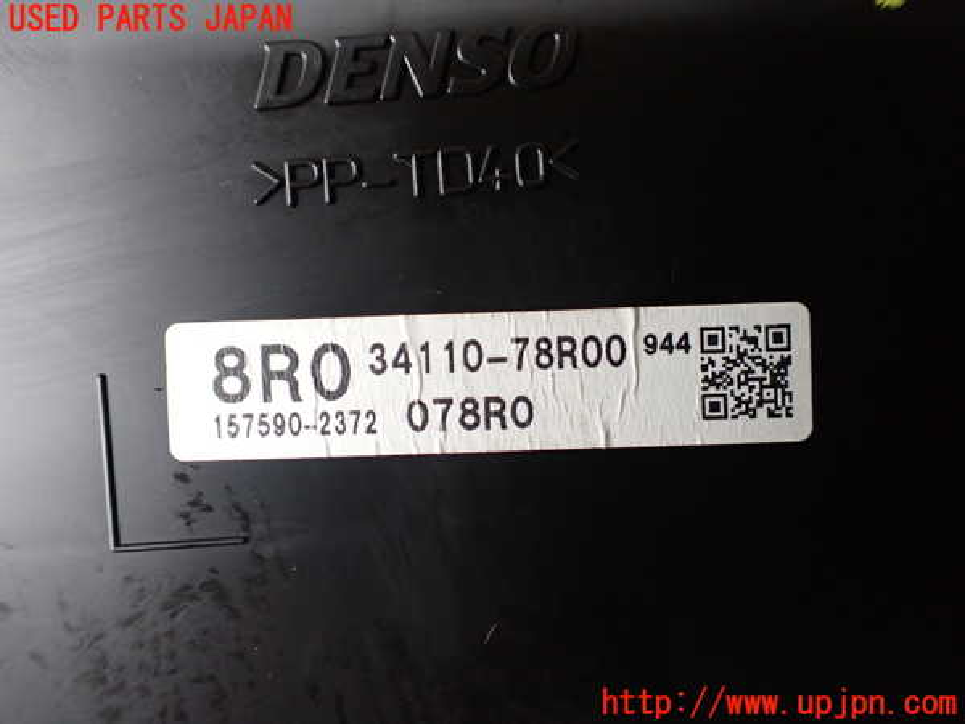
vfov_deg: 46.8
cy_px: 362
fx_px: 836
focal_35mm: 30
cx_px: 482
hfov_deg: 60.0
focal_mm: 5.4
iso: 800
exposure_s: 1/125
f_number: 2.3
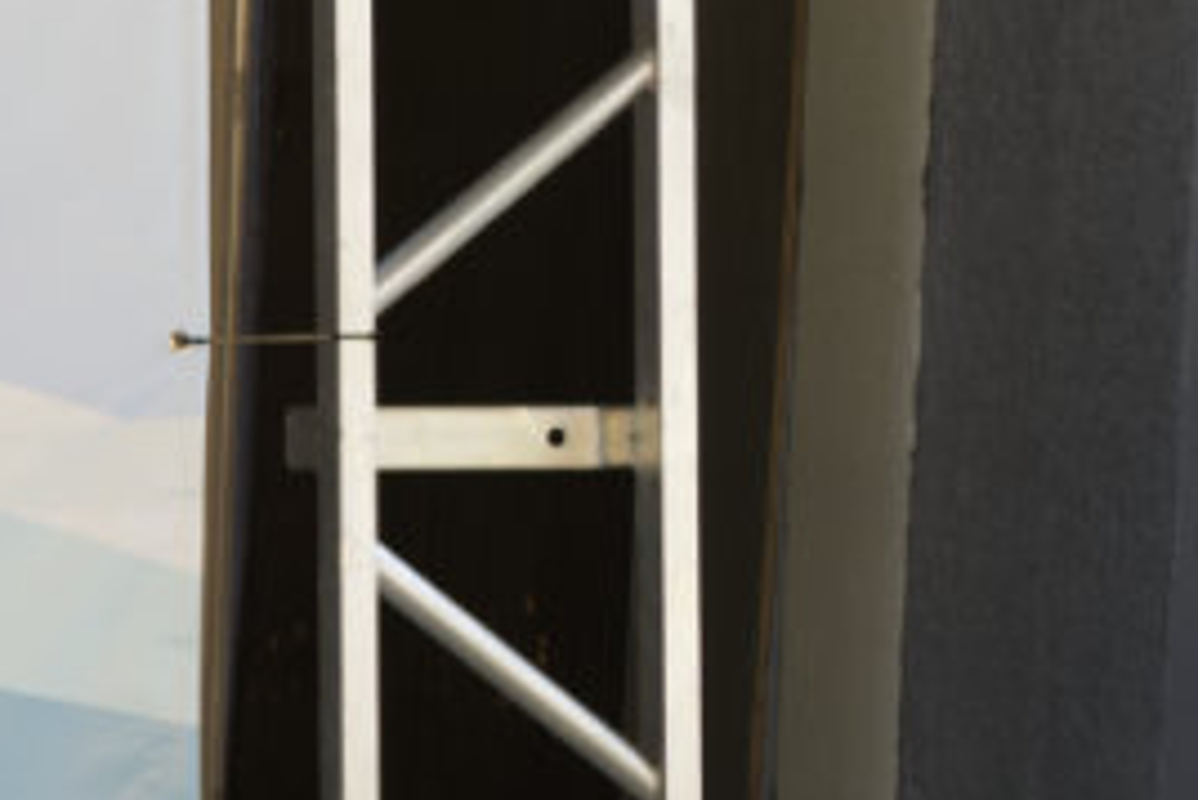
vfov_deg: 8.7
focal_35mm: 157
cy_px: 525
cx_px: -1368
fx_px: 5227
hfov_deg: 11.5
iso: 200
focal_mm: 35
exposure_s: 1/100
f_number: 4
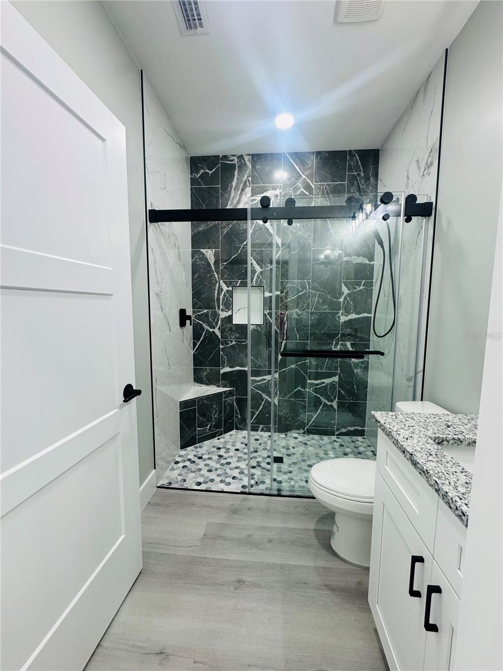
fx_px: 271
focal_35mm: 14
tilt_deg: -6.0
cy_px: 336
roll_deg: -0.2
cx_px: 252
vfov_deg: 102.1
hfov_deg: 85.7
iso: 200
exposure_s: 1/60
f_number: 2.2
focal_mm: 2.22
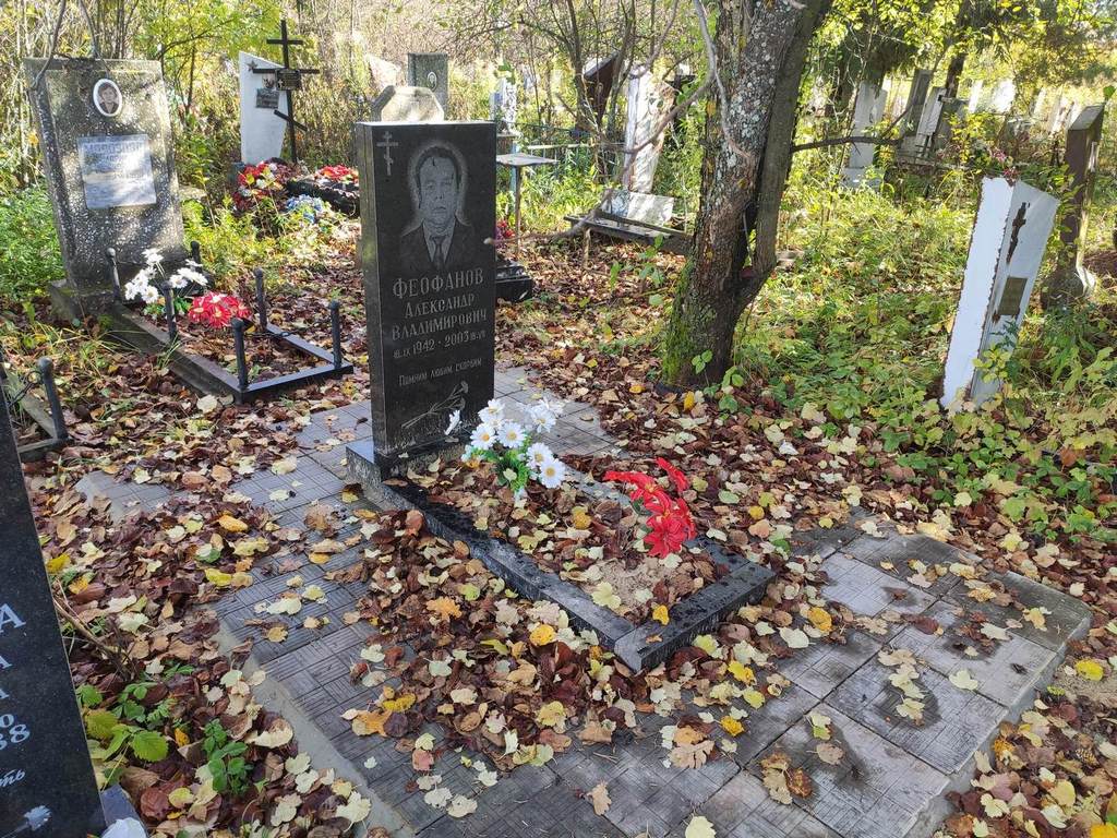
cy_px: 419
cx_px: 558
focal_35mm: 26
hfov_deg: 67.3
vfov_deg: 53.1
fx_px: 839
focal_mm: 4.77
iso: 121
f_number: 1.75
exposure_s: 1/120
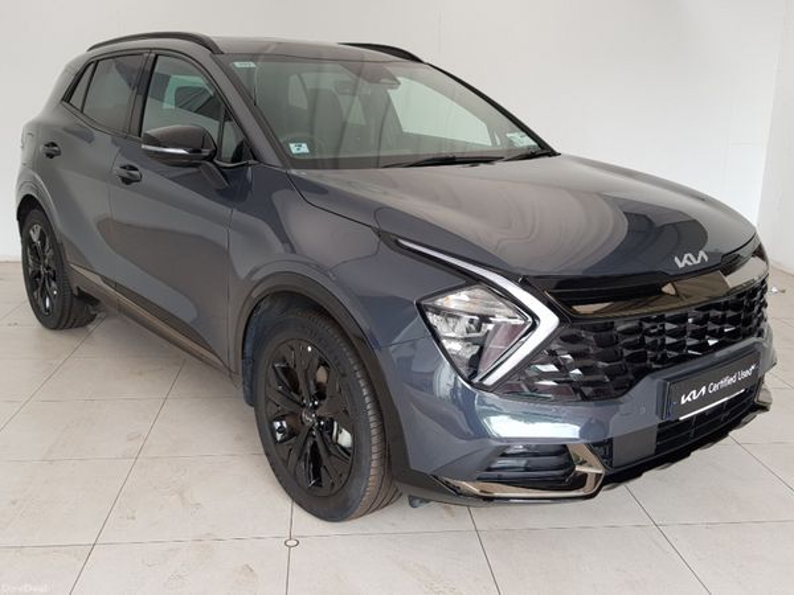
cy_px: 298
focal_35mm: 26
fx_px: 596
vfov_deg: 53.1
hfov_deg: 67.3
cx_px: 397
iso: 40
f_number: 1.7
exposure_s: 1/51
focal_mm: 4.2
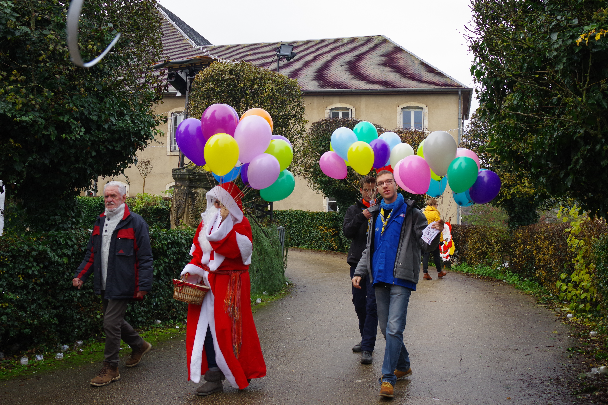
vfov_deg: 34.2
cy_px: 202
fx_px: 659
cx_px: 304
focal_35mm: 39
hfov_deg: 49.6
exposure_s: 1/125
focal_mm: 26
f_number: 8
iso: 400
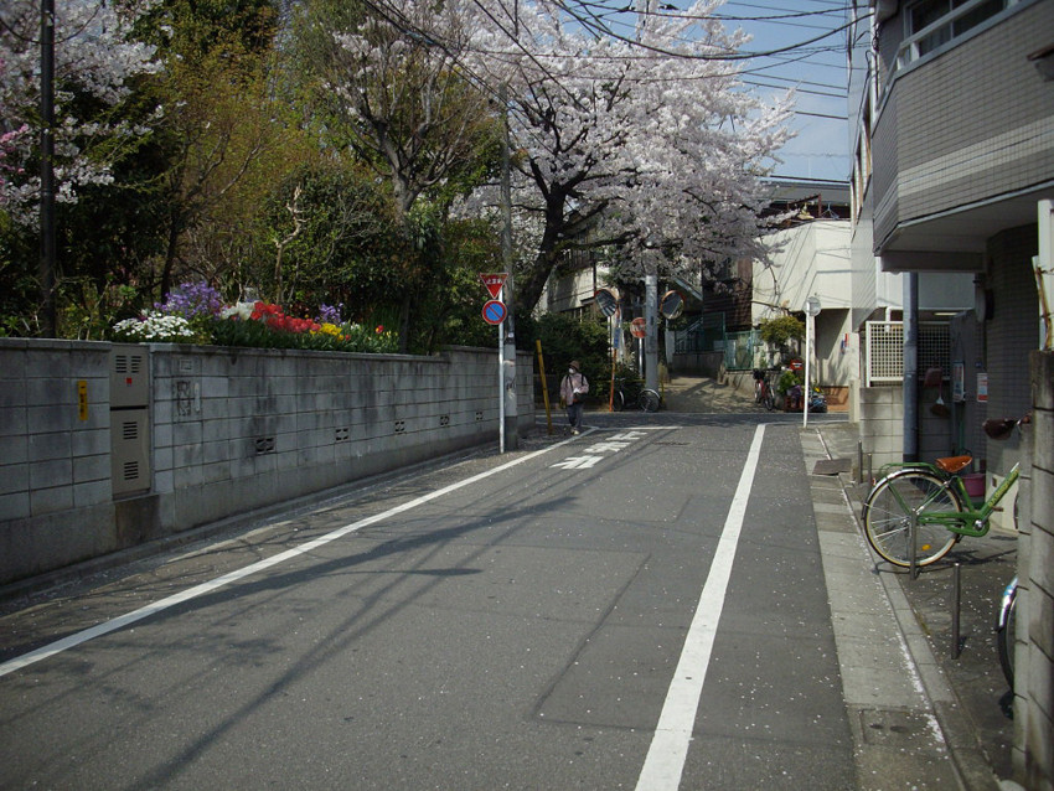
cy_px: 396
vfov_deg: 38.7
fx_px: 1127
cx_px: 527
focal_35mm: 37
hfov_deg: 50.1
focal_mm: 6.2
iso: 80
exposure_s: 1/320
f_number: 5.6
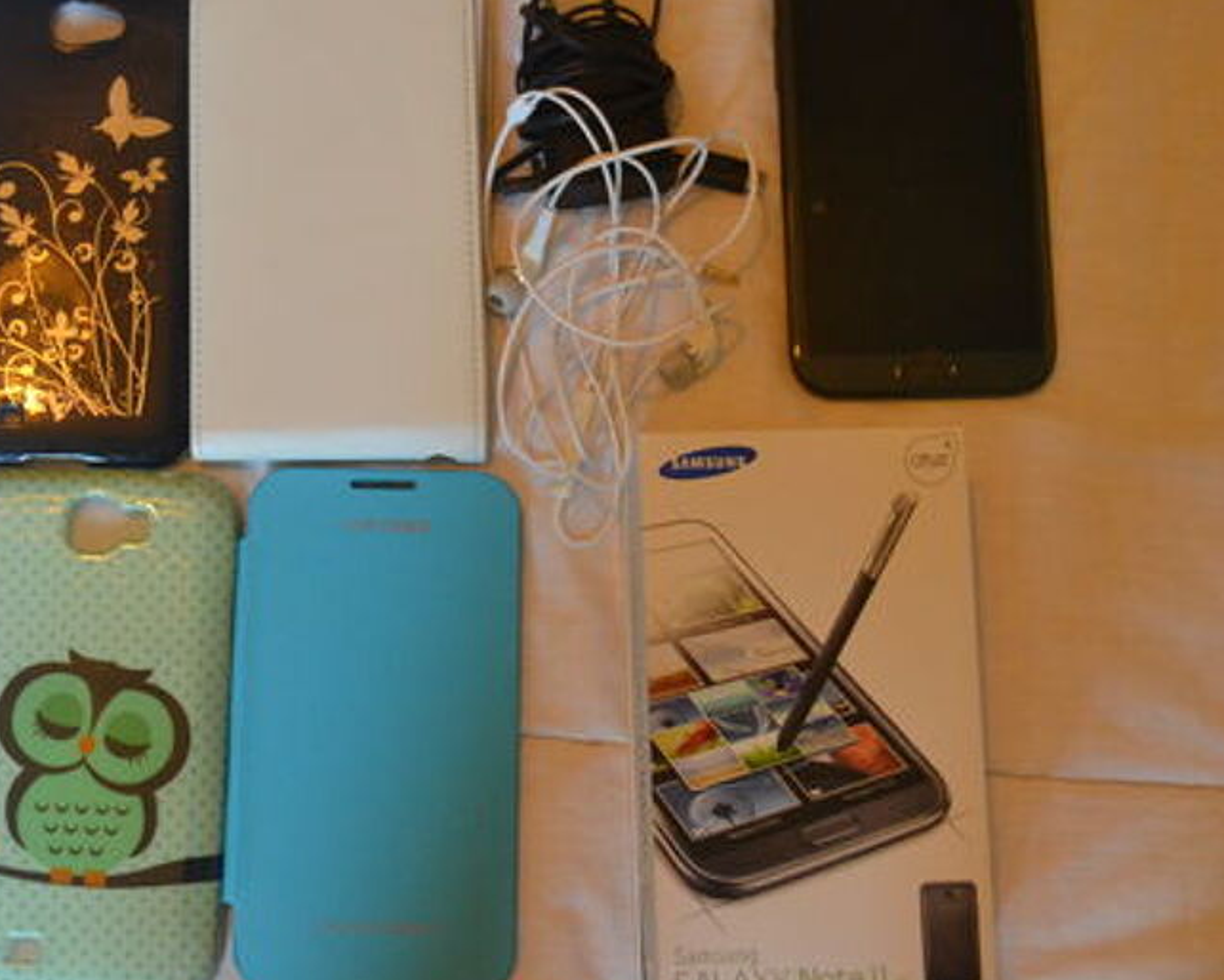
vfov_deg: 26.7
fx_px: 2065
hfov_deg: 32.9
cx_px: 469
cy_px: 447
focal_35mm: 57
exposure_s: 1/60
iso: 1800
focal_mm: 26
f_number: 4
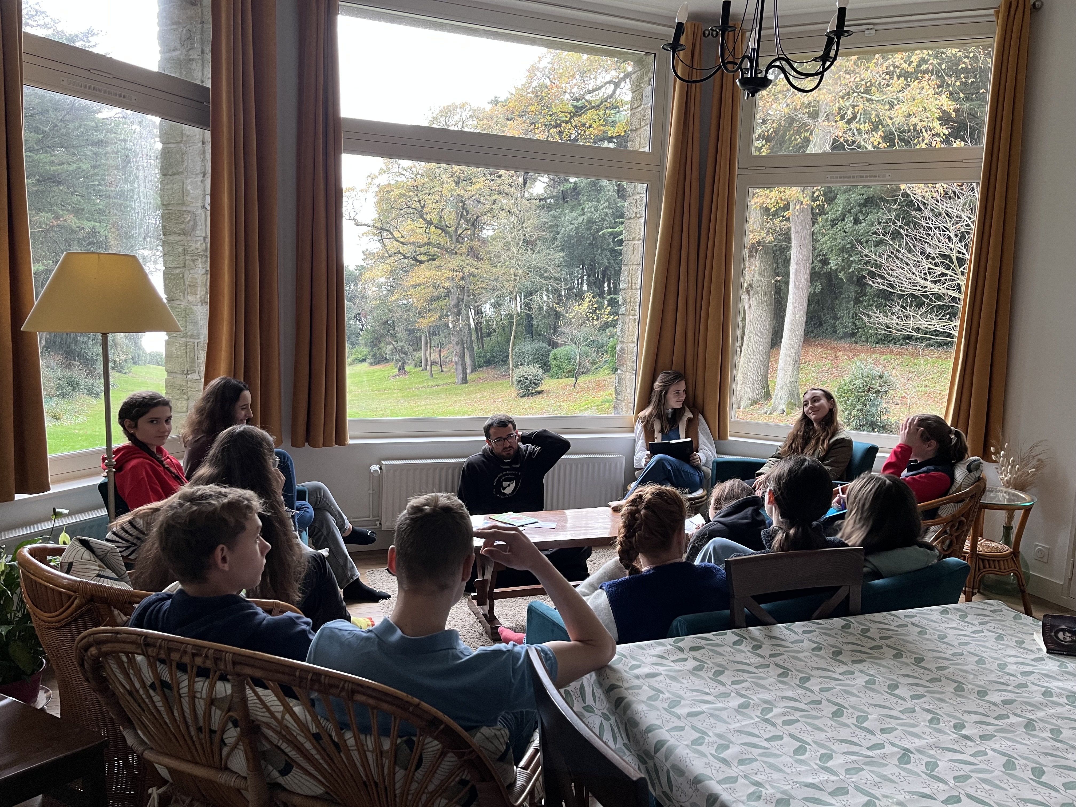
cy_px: 404
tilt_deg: -7.4
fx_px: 808
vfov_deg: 53.1
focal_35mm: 26
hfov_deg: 67.3
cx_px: 538
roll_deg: -2.6
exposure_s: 1/82
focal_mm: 5.1
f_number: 1.6
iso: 125
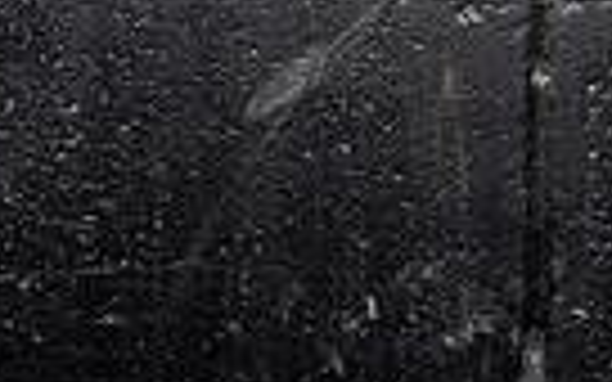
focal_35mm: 220
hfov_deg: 9.5
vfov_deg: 5.7
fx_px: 3669
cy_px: -593
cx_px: 536
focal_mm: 65
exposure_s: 1/250
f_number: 8
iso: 100
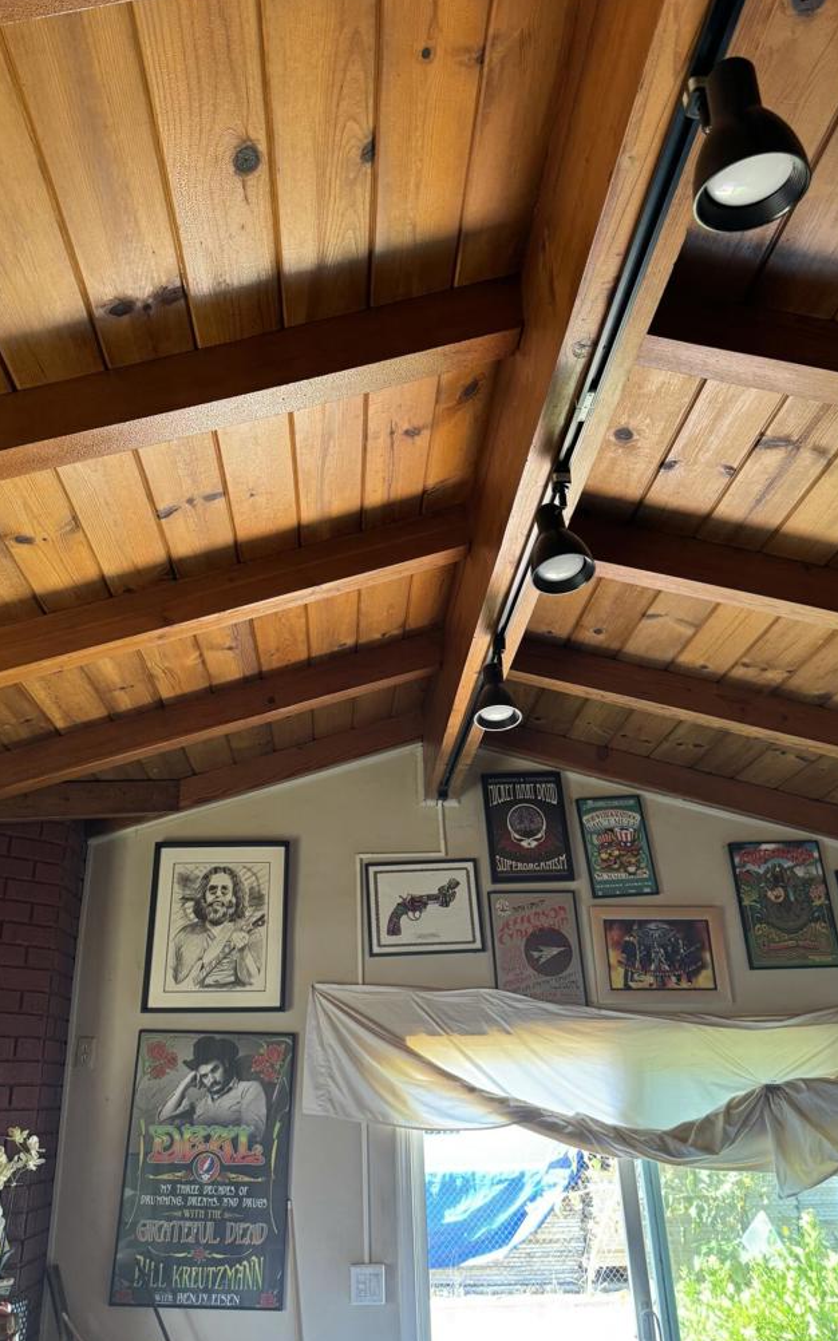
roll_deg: +2.9
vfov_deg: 70.4
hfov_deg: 47.4
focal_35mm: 26
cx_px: 359
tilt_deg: +26.5
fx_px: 950
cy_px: 670
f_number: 1.78
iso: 200
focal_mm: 6.76
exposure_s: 1/74
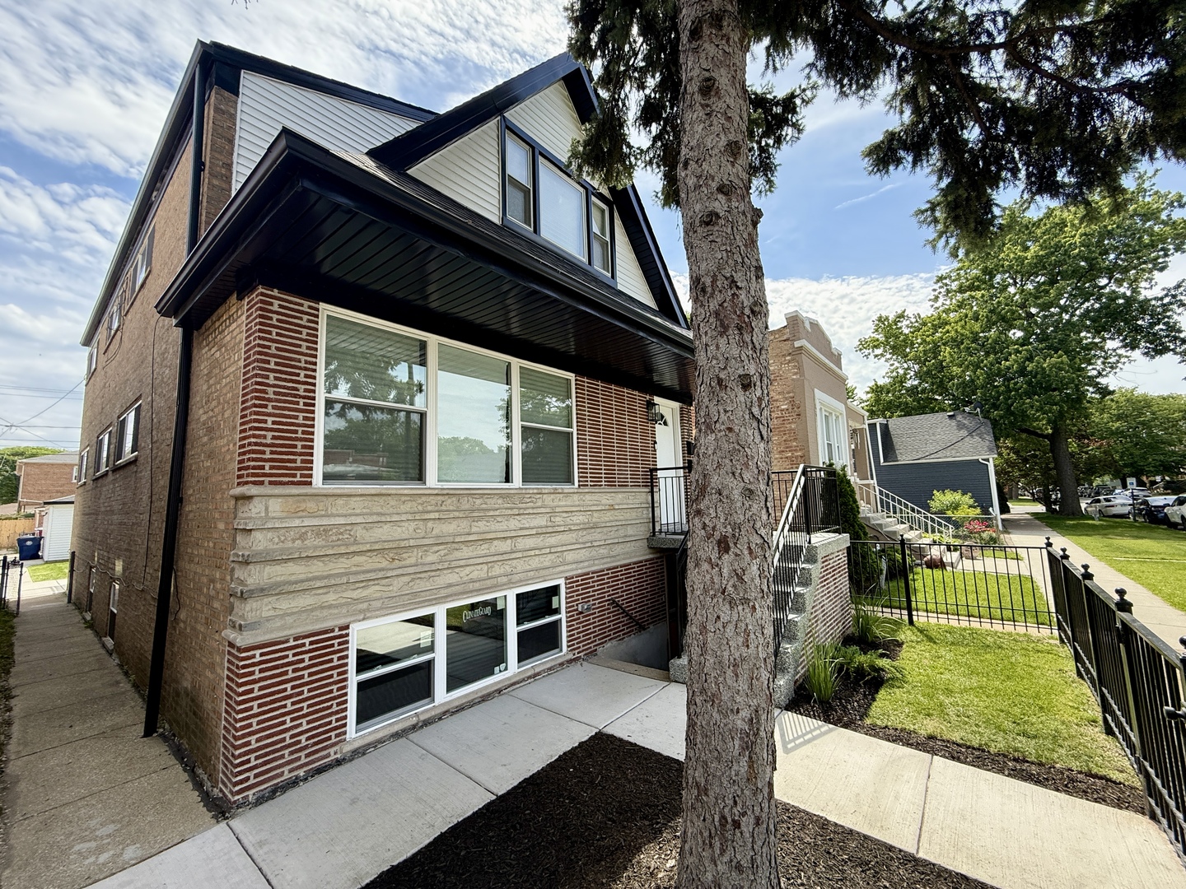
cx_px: 593
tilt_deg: +7.0
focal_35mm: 14
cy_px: 444
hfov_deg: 102.1
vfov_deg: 85.7
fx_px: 480
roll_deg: +0.5
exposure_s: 1/717
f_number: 2.2
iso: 64
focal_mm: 2.22
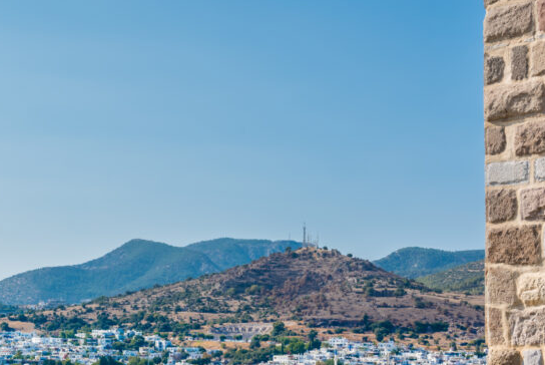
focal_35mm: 79
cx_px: 91
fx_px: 1197
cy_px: 261
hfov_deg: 25.1
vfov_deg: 17.2
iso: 200
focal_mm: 42
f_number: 11
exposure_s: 1/200
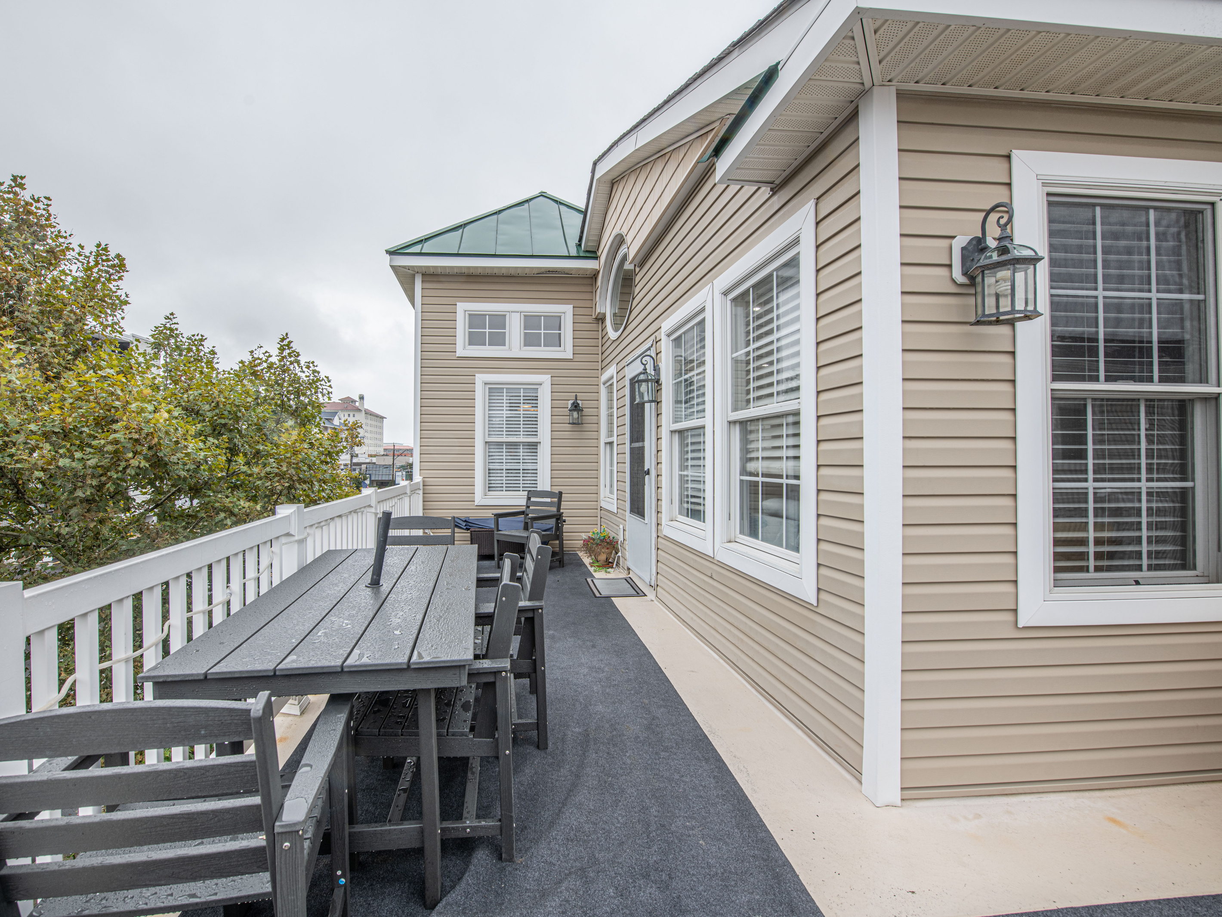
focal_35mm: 15
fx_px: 540
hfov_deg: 96.5
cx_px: 531
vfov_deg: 80.7
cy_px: 458
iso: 100
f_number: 9
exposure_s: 1/60
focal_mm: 14
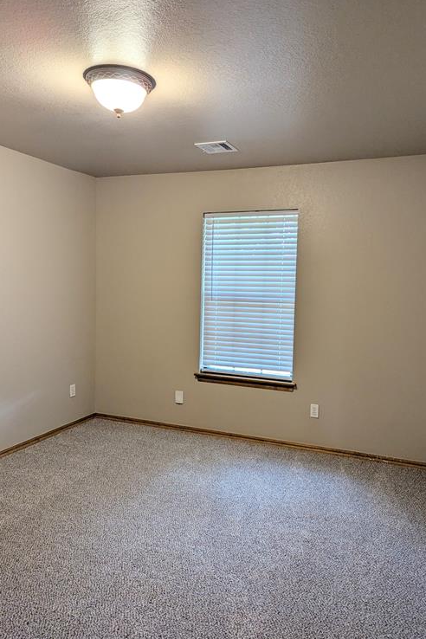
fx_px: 461
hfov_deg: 49.5
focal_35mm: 26
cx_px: 222
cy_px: 315
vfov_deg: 69.4
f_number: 1.85
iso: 181
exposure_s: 1/120
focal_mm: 6.81
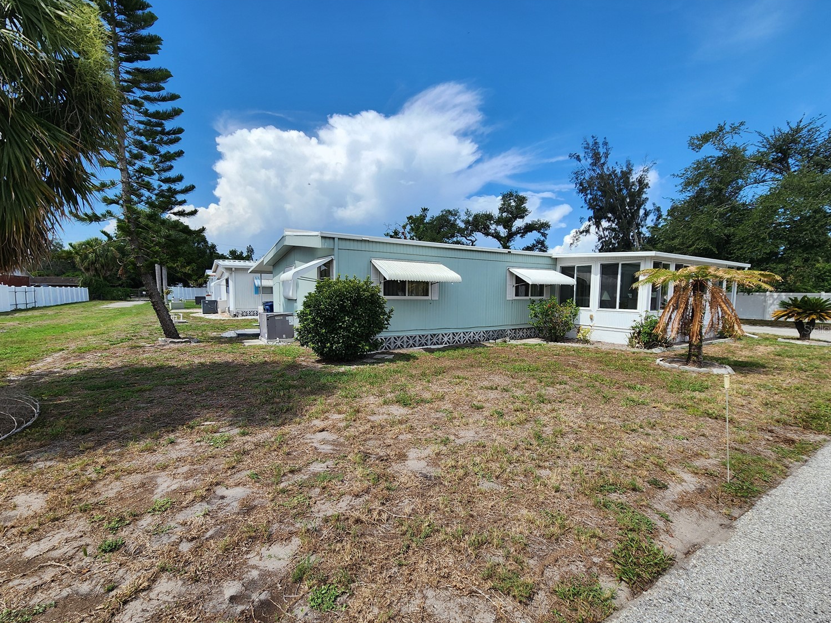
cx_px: 409
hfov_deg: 102.1
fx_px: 336
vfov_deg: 85.6
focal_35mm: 14
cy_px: 329
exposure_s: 1/1889
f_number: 2.2
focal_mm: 2.2
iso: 50
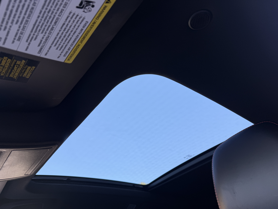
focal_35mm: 24
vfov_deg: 56.8
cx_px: 139
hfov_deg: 71.6
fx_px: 193
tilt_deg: +37.6
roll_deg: +11.7
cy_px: 104
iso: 80
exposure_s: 1/121
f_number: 1.78
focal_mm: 6.76
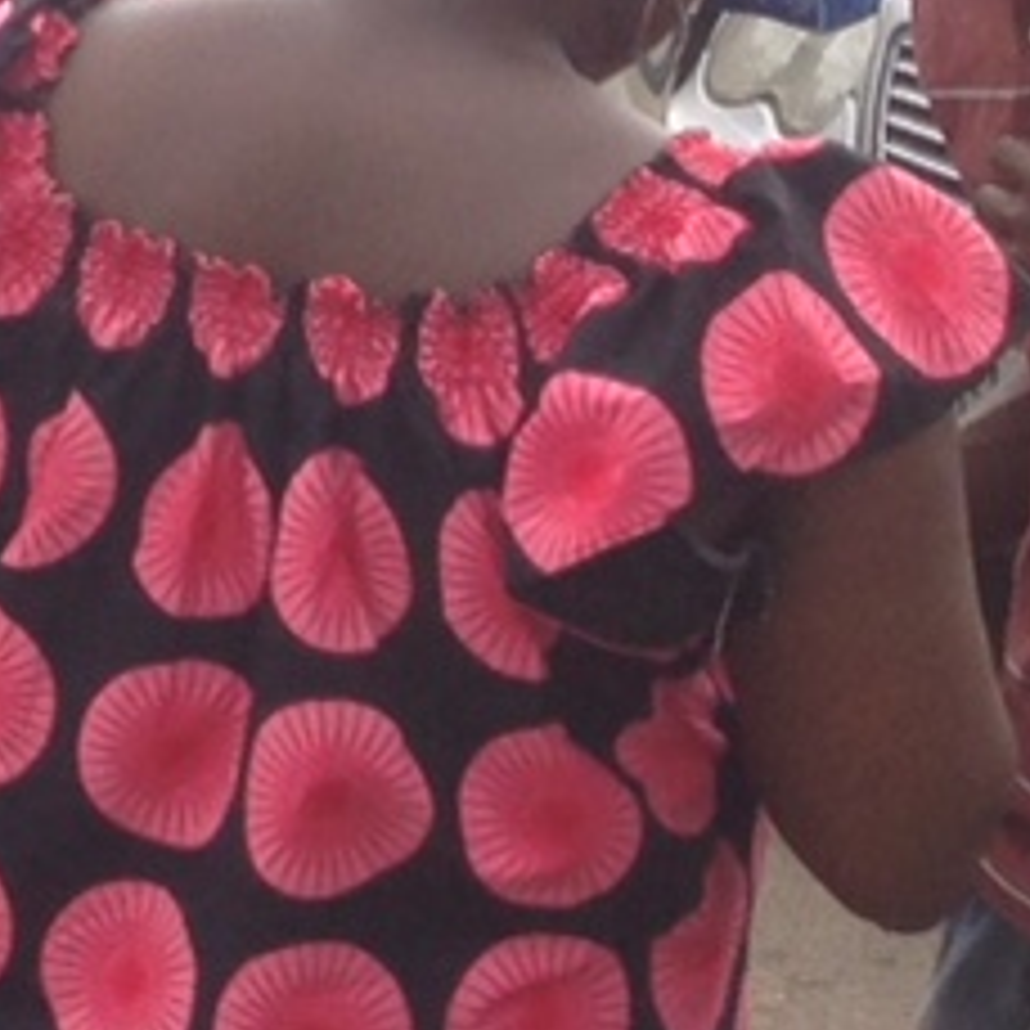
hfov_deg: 8.8
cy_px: -94
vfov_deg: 10.0
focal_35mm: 173
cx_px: -1768
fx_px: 5824
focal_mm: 4.28
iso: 50
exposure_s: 1/540
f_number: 2.4
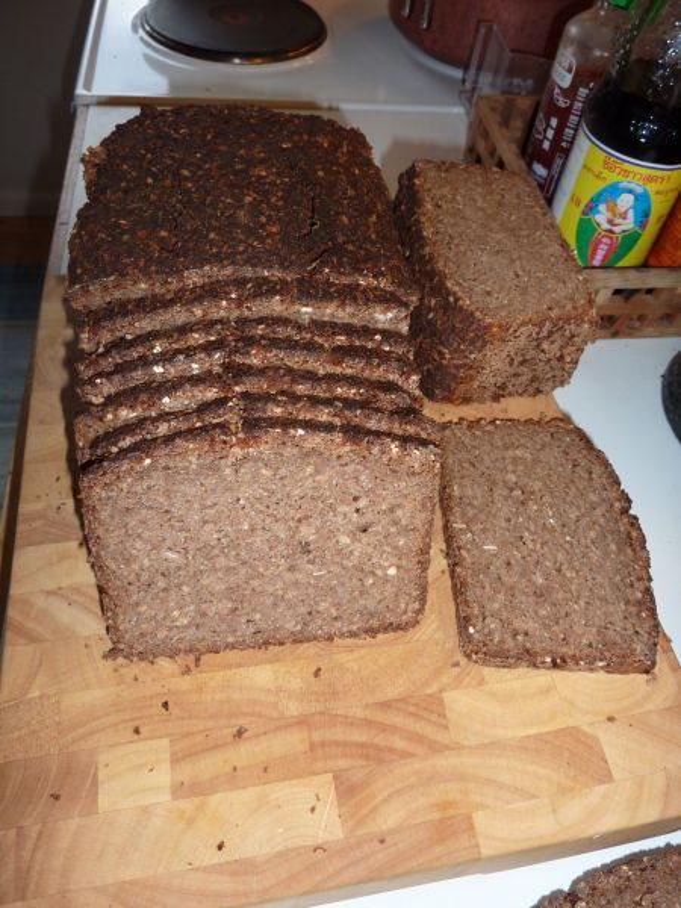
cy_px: 454
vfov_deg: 69.4
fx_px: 656
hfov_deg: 54.9
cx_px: 340
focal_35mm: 25
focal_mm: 4.1
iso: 100
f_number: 3.3
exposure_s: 1/60
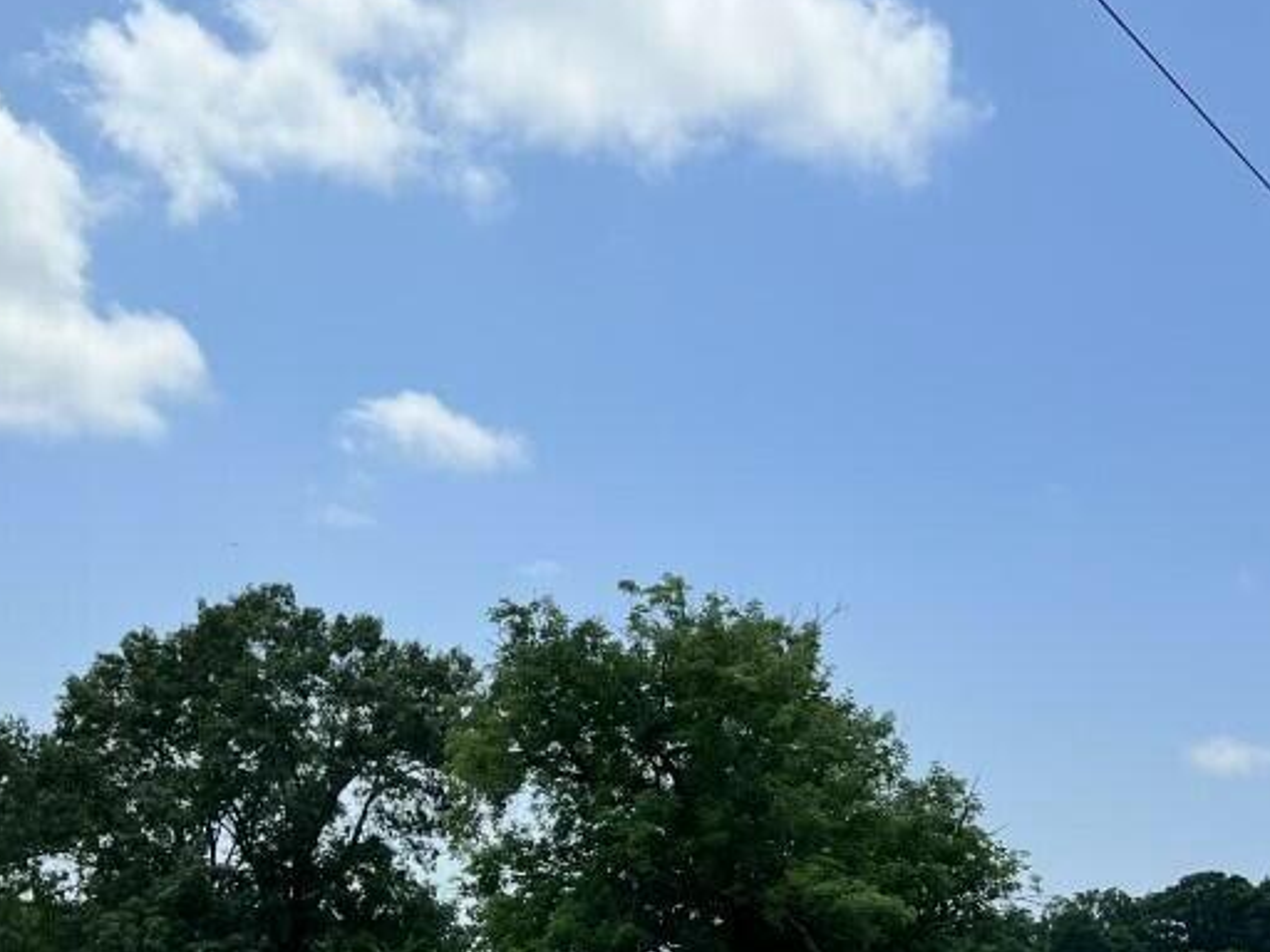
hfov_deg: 36.5
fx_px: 1908
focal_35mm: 52
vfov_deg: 27.5
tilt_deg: +9.0
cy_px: 761
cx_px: 437
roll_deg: -3.5
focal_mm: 5.7
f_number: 1.5
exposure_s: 1/7463
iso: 50
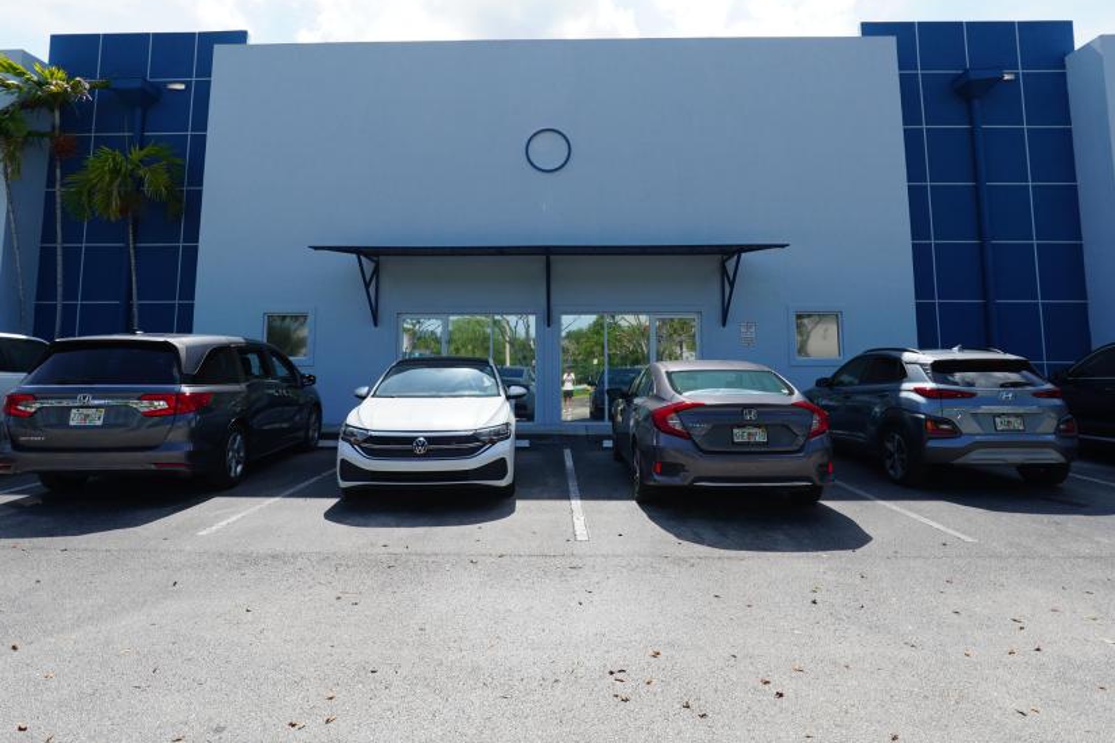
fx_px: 671
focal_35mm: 22
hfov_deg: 79.5
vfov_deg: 57.6
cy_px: 299
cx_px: 547
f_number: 5
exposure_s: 1/640
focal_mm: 11
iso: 100
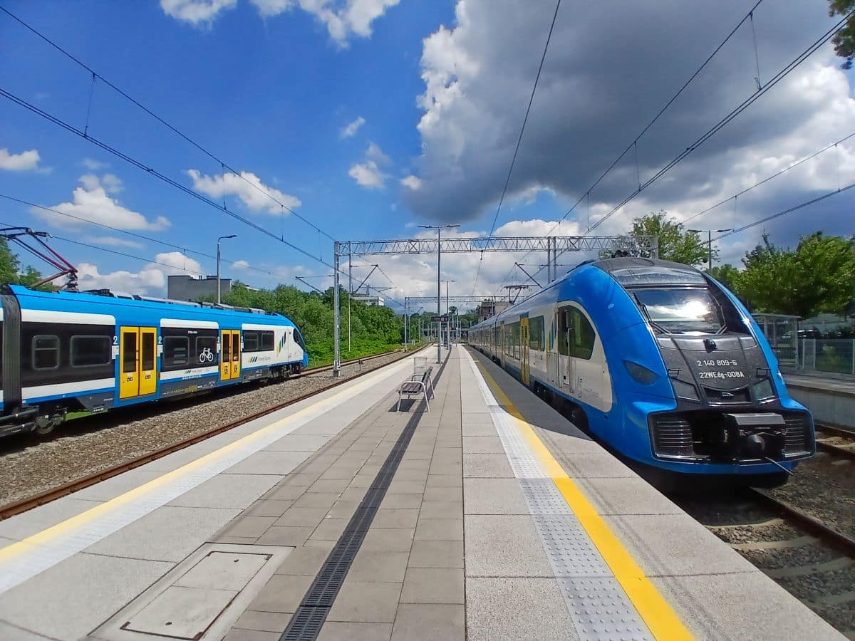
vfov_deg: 74.7
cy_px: 320
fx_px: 420
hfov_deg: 91.0
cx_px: 428
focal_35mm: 17
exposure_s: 1/2304
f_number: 2.2
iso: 50
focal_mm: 1.4
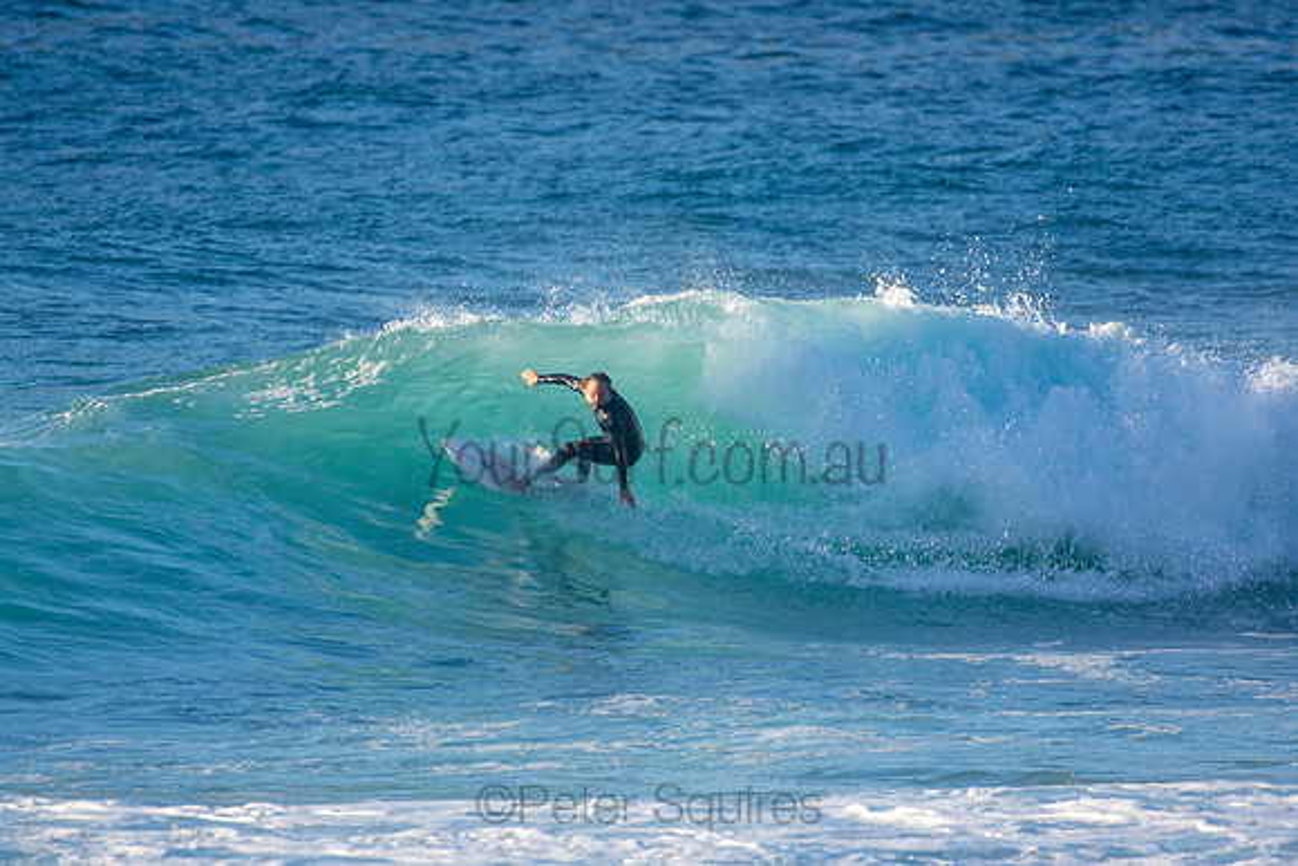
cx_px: 649
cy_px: 433
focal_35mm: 750
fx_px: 27047
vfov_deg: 1.8
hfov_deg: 2.7
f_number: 5.6
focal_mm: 500
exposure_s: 1/2000
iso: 640
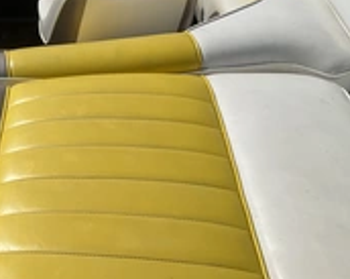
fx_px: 683
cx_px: -39
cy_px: 67
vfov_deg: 22.8
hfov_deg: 26.4
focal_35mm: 66
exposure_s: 1/4405
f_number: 1.8
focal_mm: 3
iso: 25
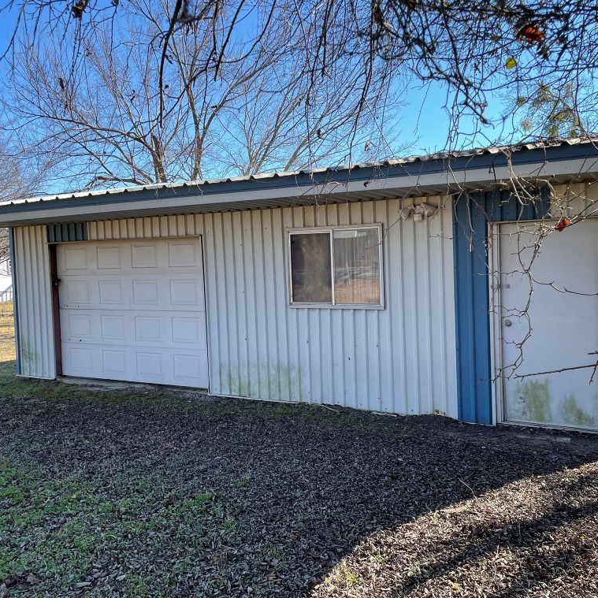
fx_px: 606
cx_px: 307
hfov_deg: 52.5
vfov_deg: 52.5
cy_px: 297
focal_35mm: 31
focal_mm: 4.2
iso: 32
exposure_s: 1/498
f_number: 1.6
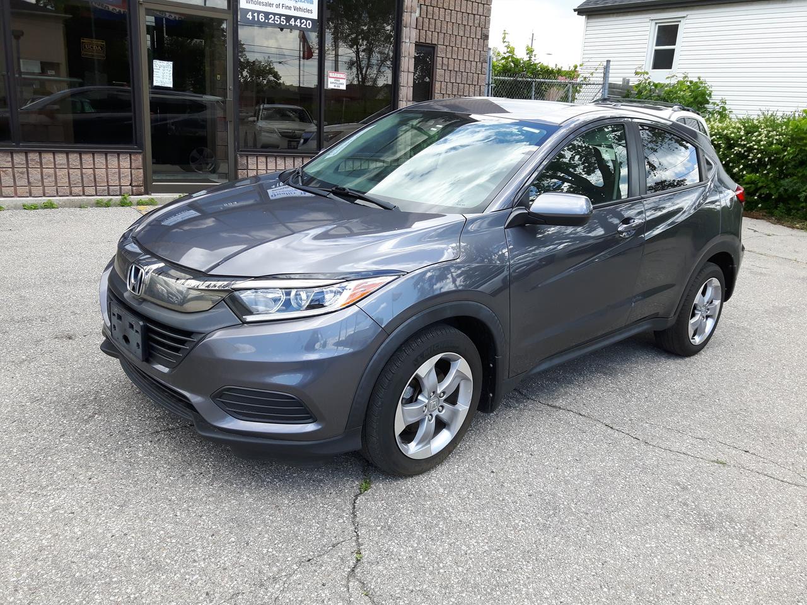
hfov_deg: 58.4
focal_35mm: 31
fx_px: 723
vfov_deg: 45.4
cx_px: 404
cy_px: 302
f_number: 1.9
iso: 40
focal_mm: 3.7
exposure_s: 1/319
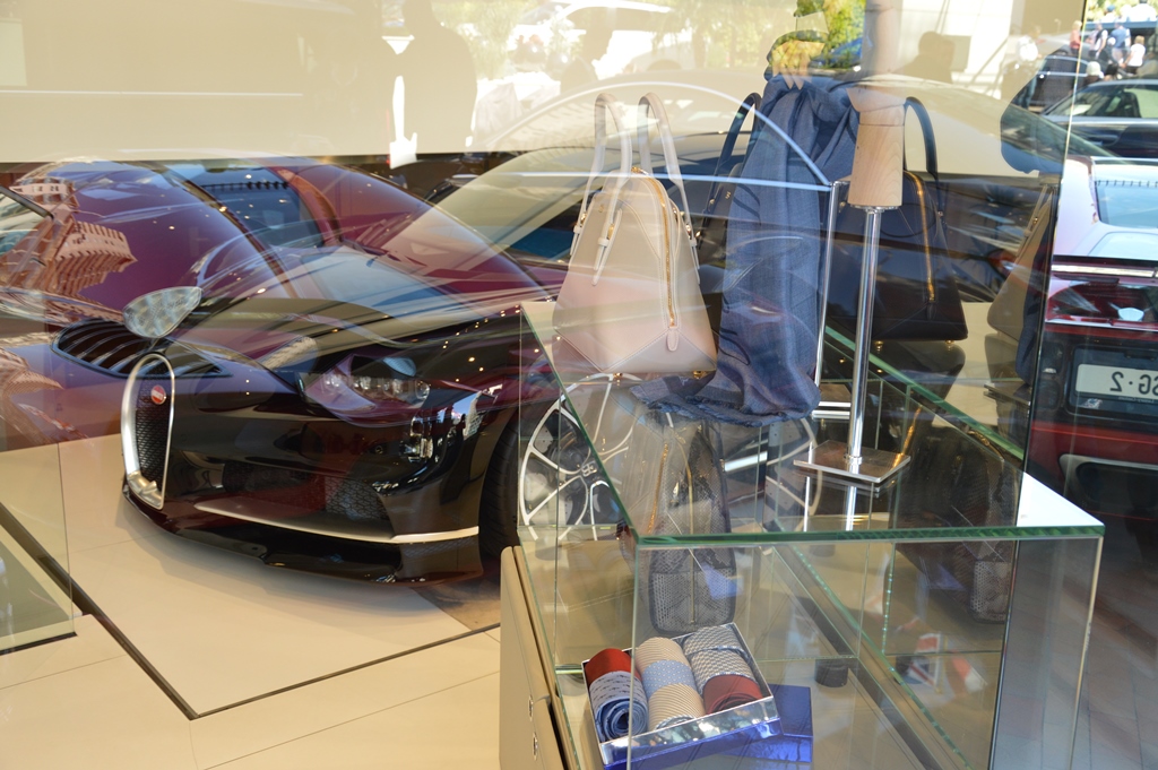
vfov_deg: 35.4
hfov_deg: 51.3
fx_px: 1205
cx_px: 579
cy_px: 385
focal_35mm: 38
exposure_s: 1/100
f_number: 5
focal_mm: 25
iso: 400
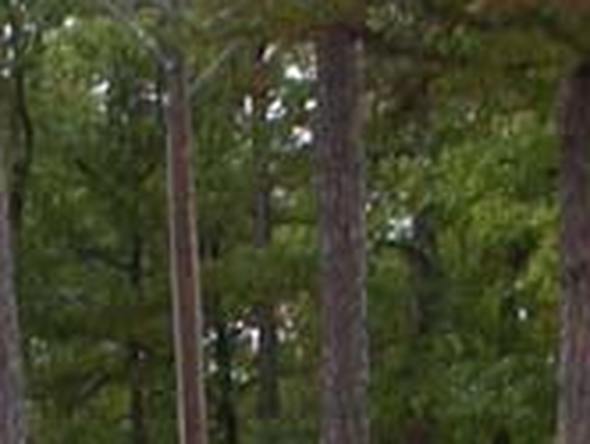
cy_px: 987
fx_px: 3994
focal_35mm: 234
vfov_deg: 6.1
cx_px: 366
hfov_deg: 8.4
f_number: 4.7
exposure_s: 1/132
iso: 100
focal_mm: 7.85
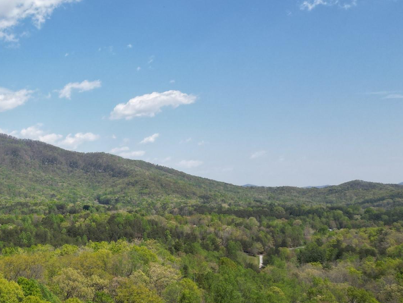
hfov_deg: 40.5
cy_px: 167
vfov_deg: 32.9
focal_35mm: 44
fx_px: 512
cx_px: 60
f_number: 1.7
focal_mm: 6.72
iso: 100
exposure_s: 1/2500
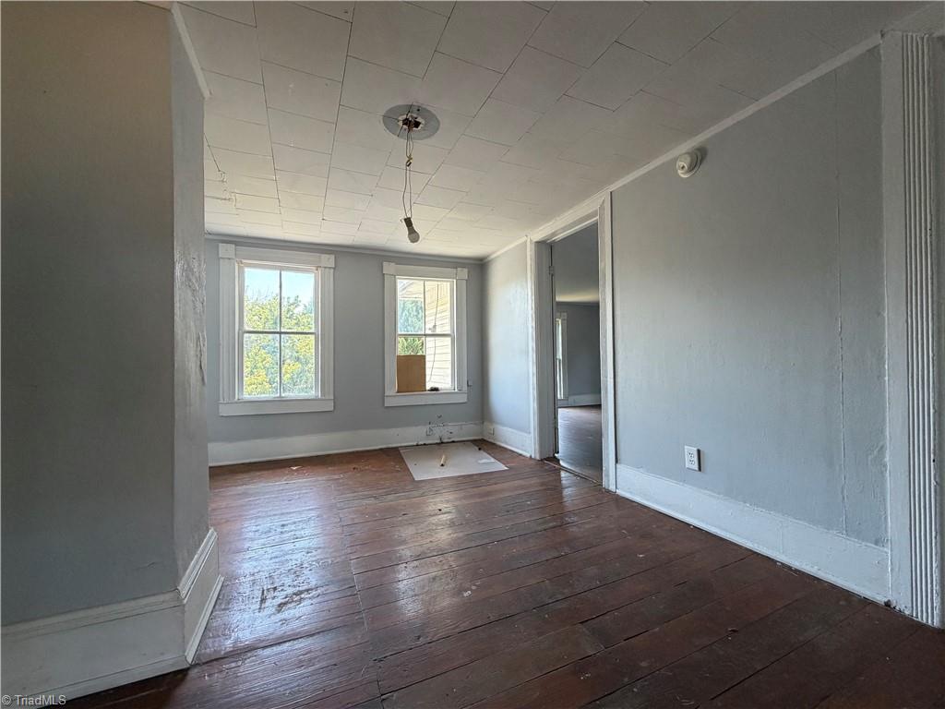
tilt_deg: +0.1
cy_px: 354
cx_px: 472
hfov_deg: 102.1
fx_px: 382
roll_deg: +0.6
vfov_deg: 85.7
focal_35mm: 14
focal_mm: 2.22
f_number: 2.2
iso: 250
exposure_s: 1/121
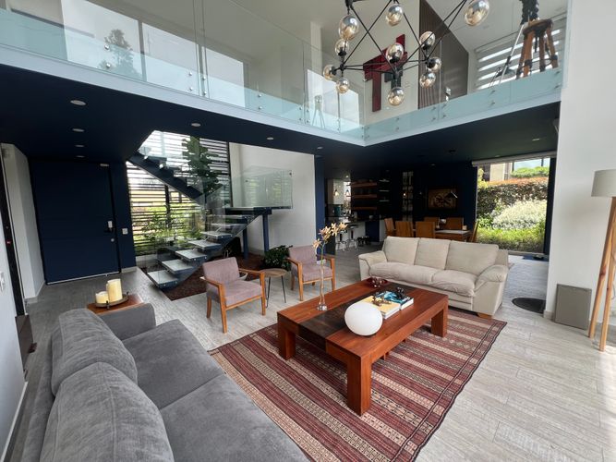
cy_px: 231
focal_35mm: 13
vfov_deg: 89.9
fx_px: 231
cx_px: 308
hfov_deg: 106.2
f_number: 1.8
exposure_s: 1/129
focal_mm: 1.57
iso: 32
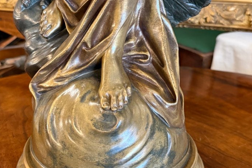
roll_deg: -0.1
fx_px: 287
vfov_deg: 32.4
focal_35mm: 41
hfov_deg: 47.2
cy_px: 61
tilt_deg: -18.8
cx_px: 106
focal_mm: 6.76
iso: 800
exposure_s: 1/50
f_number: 1.78
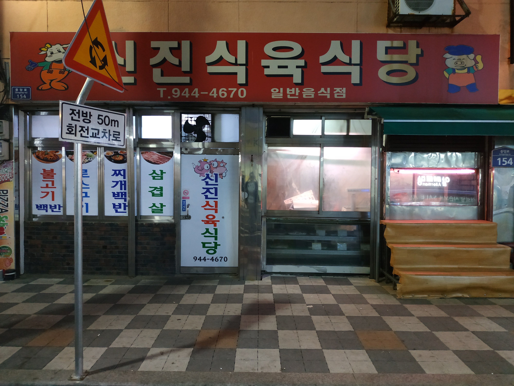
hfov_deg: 71.6
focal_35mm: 24
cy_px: 193
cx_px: 257
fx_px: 356
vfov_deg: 56.8
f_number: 1.9
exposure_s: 1/20
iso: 1000
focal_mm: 3.94
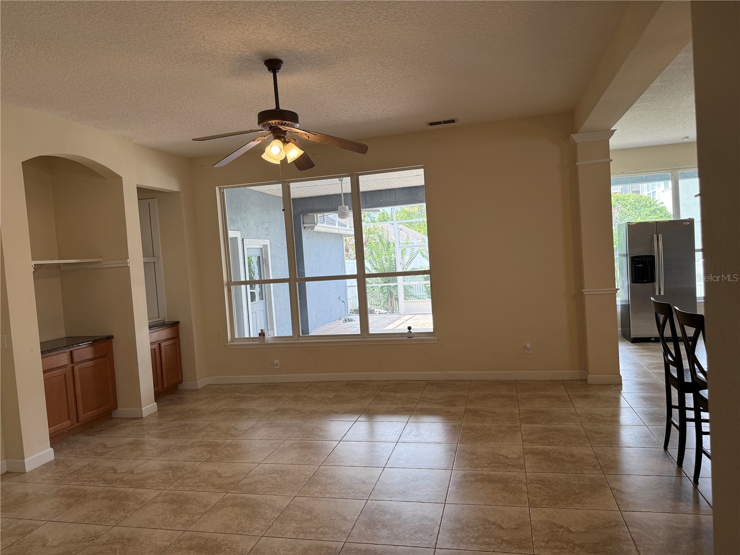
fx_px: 513
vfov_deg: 56.8
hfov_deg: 71.6
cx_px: 370
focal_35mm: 24
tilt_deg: -1.6
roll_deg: +3.8
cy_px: 278
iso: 125
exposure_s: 1/240
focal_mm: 6.76
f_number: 1.78
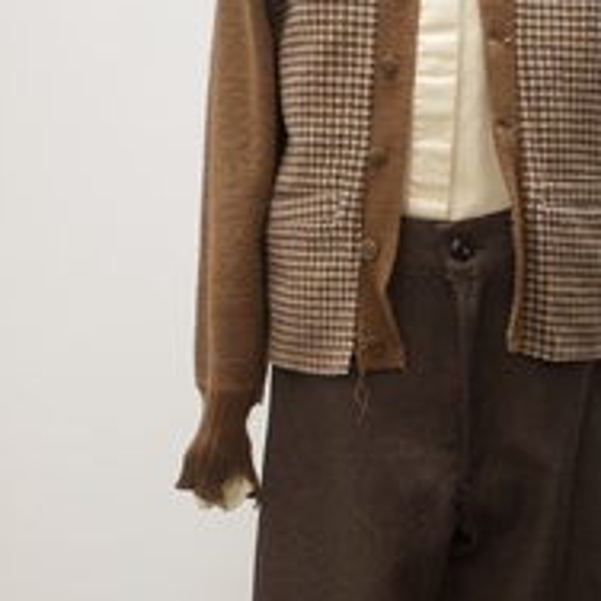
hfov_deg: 14.9
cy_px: 355
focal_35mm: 116
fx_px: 2279
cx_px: 470
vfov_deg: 15.0
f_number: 5.6
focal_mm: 38
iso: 1600
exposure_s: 1/100
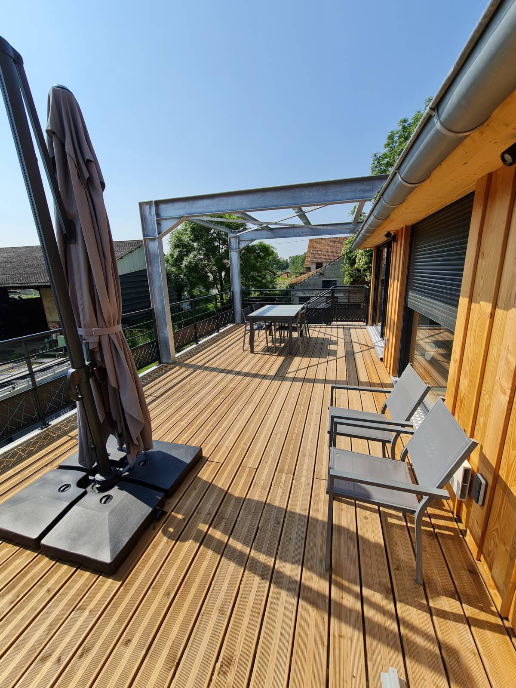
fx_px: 258
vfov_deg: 106.2
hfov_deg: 89.9
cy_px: 344
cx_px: 258
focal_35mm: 13
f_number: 2.2
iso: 64
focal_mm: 2.2
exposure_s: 1/2096
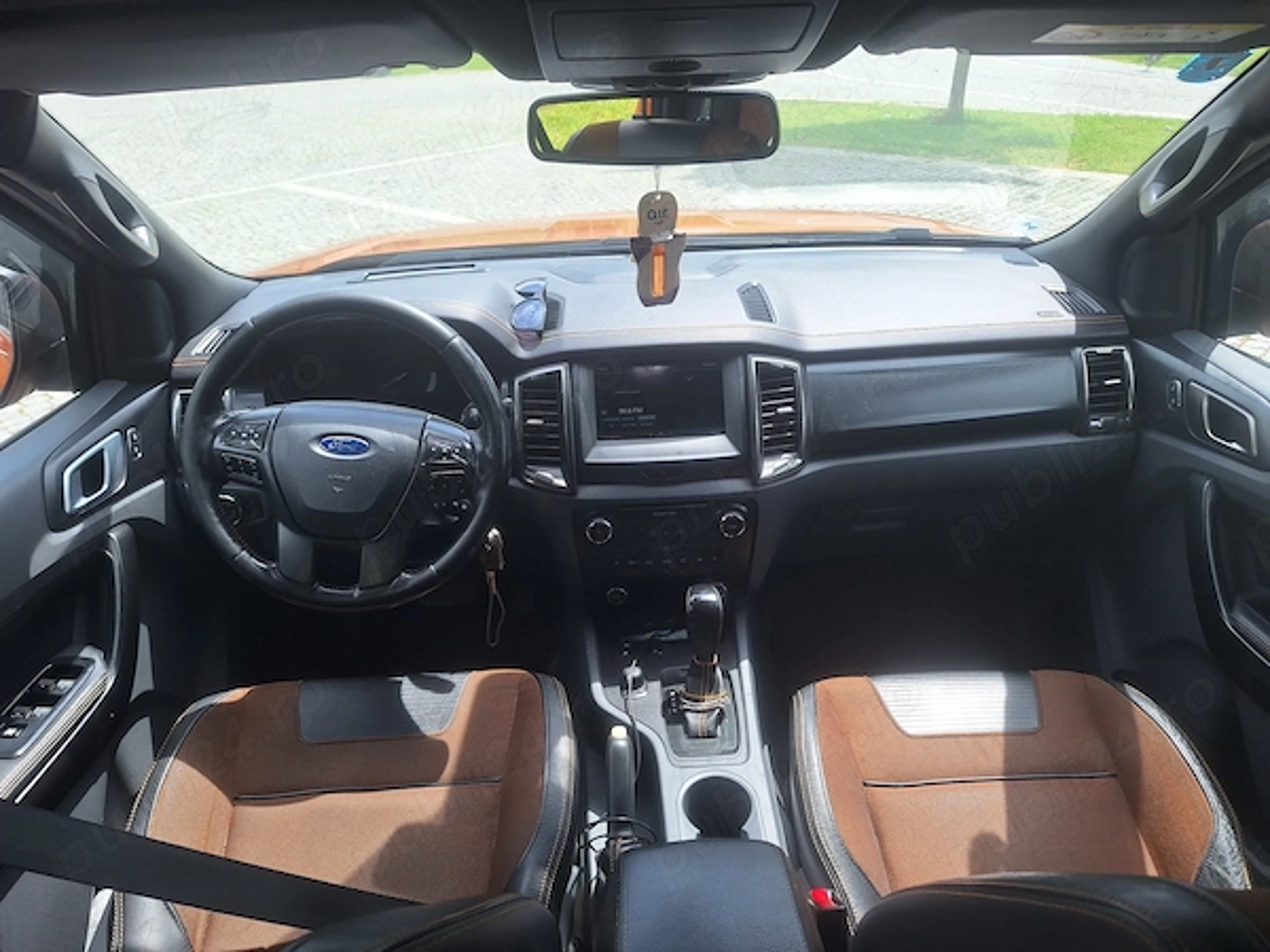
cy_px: 476
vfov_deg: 58.9
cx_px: 635
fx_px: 844
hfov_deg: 73.9
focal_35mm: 23
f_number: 1.8
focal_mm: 5.54
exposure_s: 1/859
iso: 40
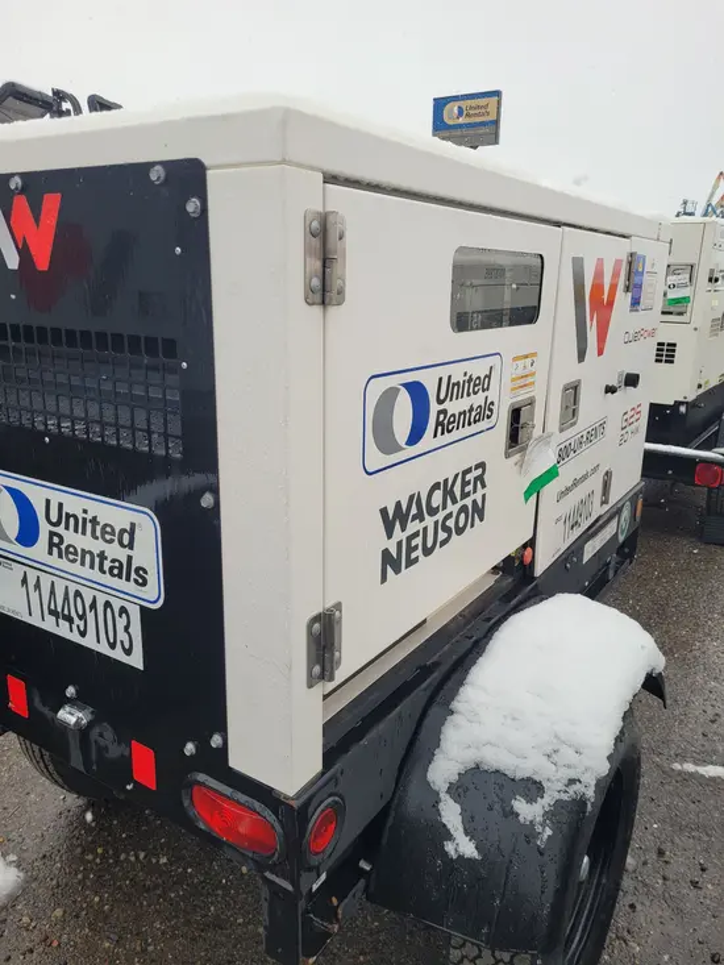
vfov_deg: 67.3
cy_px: 482
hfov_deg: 53.1
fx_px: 725
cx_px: 362
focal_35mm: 26
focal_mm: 5.4
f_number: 1.8
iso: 40
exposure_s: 1/736
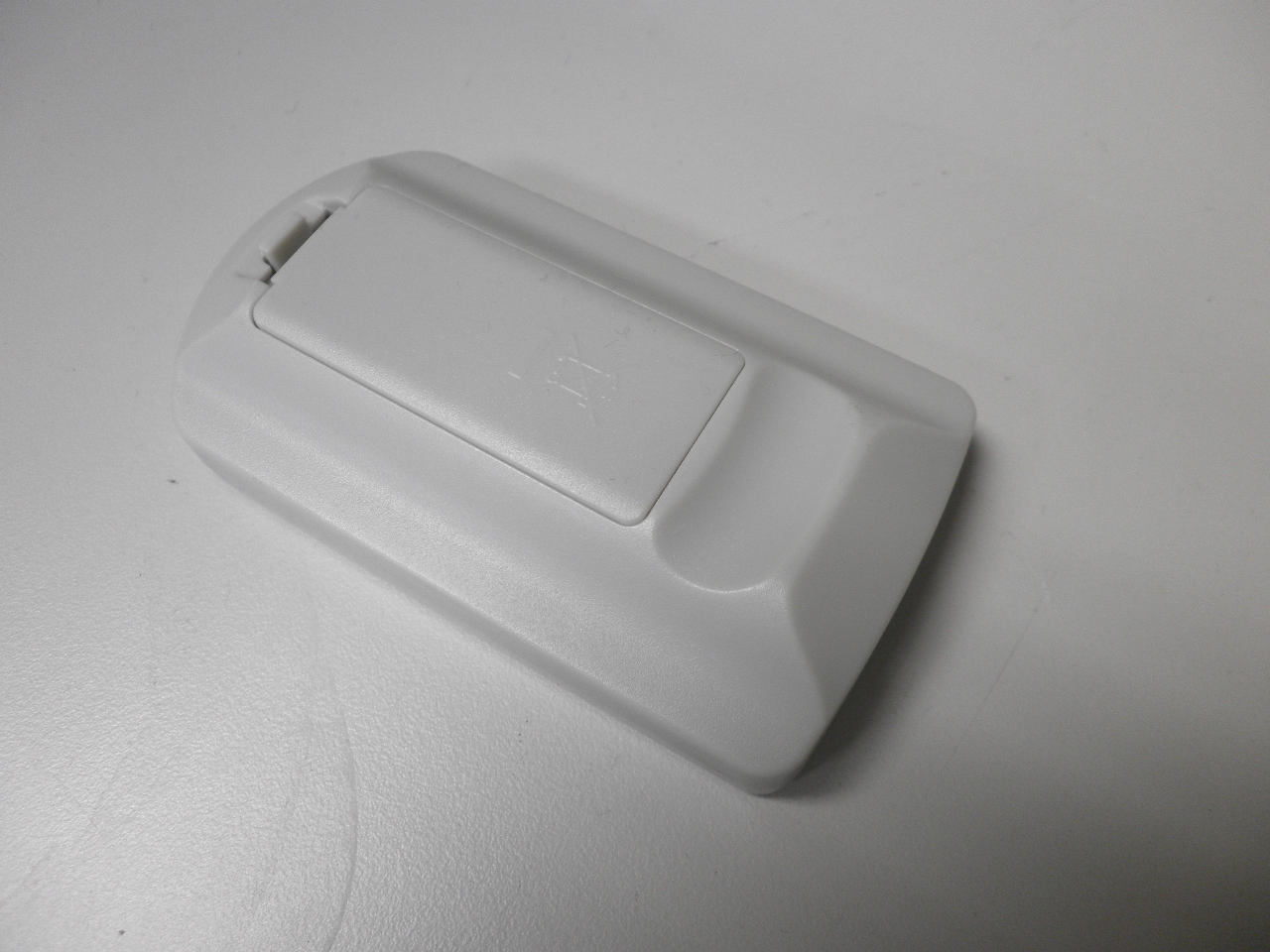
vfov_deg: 53.1
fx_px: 954
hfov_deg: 67.3
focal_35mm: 26
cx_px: 635
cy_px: 476
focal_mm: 4.7
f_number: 2.6
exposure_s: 1/13
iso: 100
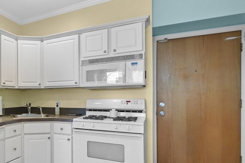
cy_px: 96
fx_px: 191
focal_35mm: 28
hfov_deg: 56.2
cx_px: 23
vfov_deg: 46.2
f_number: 5
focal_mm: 10
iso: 500
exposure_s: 1/80
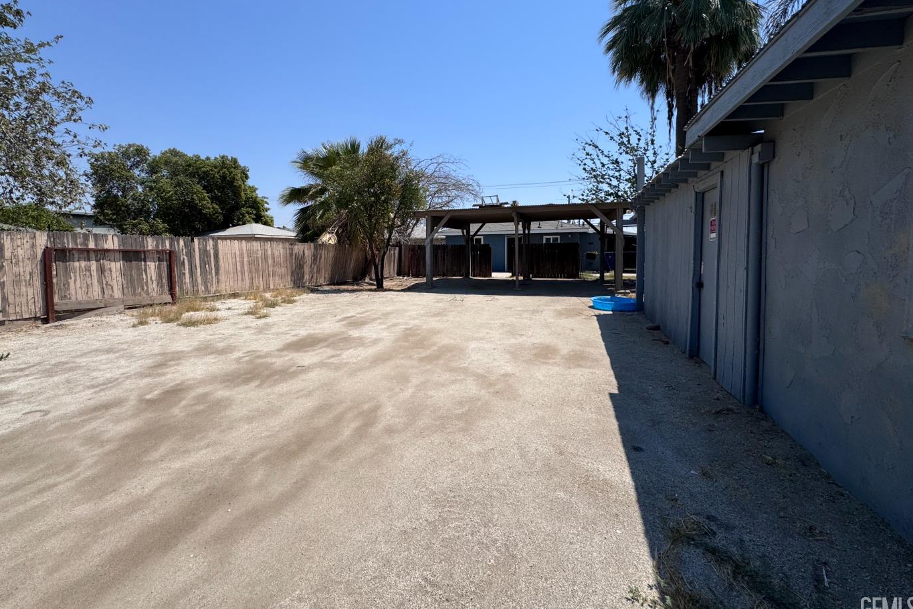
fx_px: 406
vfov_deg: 73.4
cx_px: 420
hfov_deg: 96.5
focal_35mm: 16
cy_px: 267
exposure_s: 1/3546
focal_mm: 2.22
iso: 50
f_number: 2.2
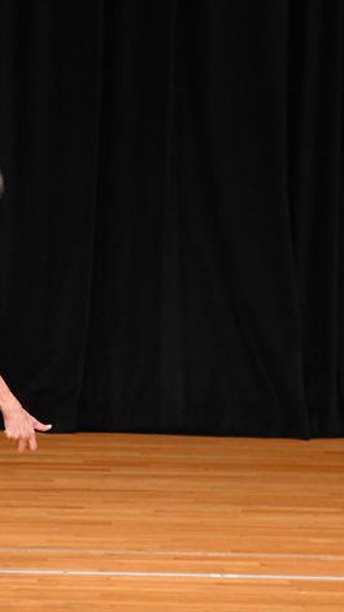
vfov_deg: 4.6
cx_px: -80
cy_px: 313
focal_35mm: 465
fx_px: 7539
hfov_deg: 2.6
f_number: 5.6
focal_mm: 180
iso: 3200
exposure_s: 1/400
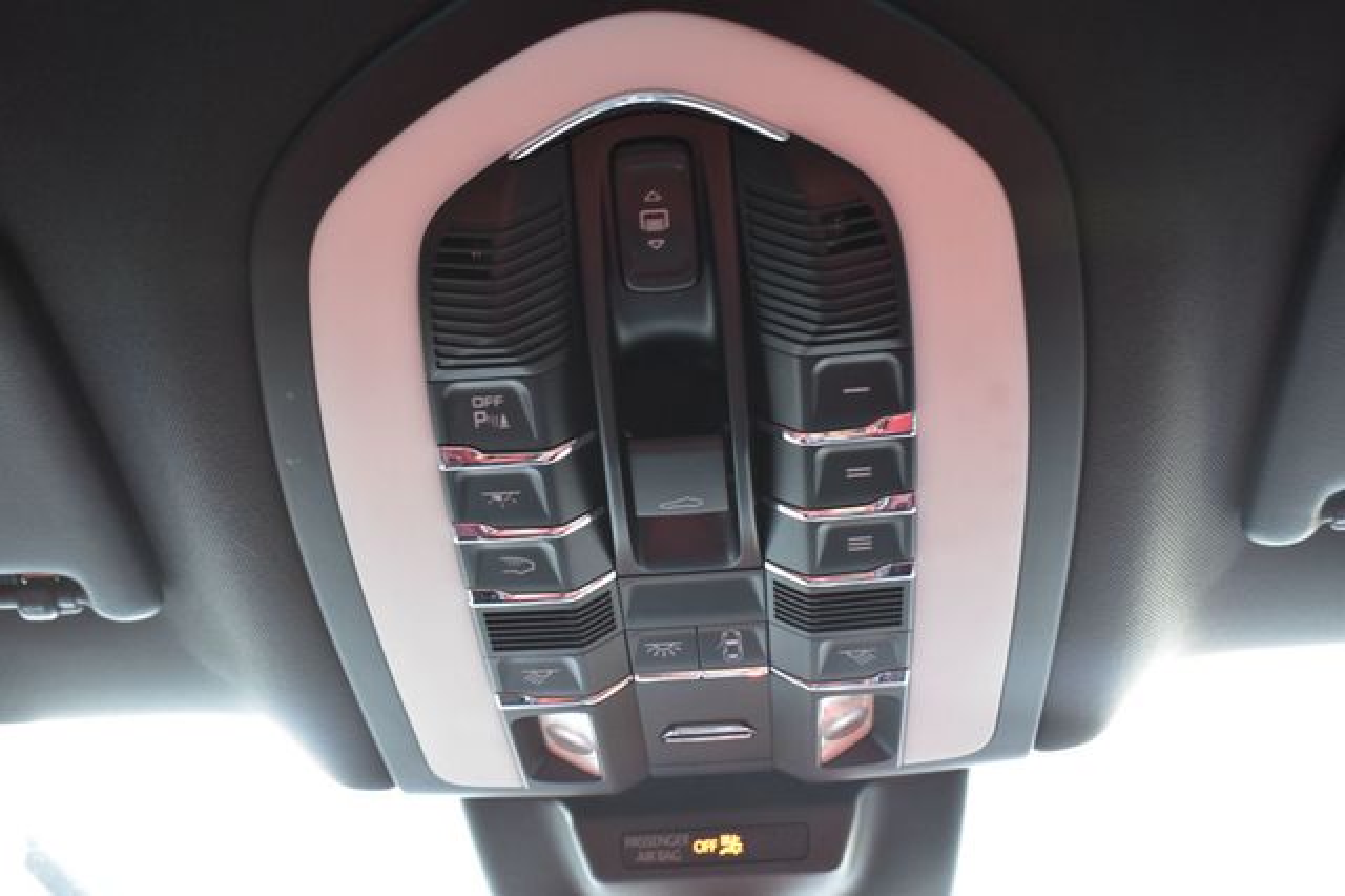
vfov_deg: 34.2
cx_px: 672
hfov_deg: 49.6
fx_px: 1456
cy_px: 448
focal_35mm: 39
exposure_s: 1/15
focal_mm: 26
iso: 1100
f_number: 6.3
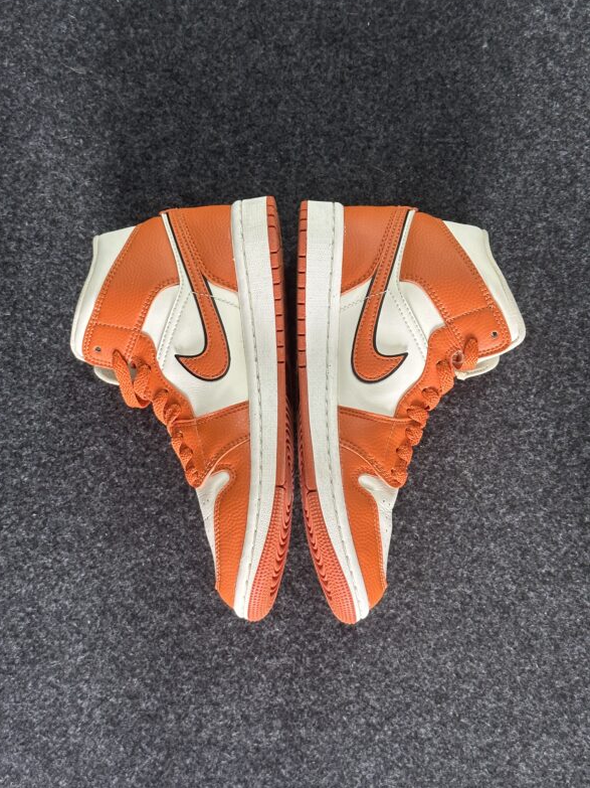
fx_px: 1114
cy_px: 388
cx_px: 289
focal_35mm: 49
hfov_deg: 29.7
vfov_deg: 38.9
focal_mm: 6.86
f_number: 1.78
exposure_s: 1/50
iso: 160
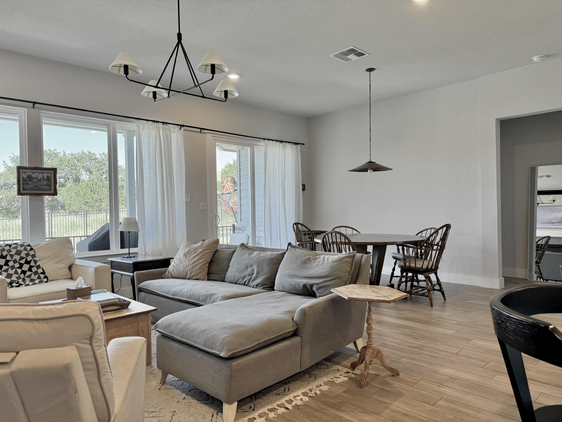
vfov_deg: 56.8
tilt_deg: -2.6
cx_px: 281
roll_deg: +0.8
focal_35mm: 24
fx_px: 390
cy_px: 211
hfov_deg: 71.6
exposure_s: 1/120
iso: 100
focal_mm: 6.76
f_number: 1.78
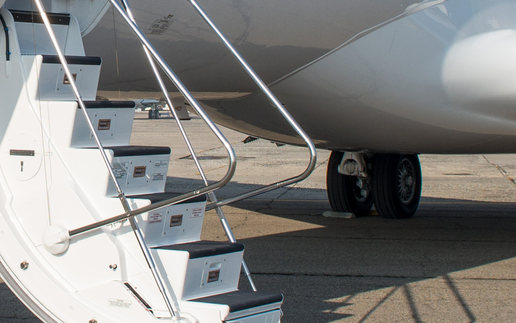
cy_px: -23
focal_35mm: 111
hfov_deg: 18.2
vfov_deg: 11.6
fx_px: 1561
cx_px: -14
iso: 250
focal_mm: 24
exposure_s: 1/400
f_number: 9
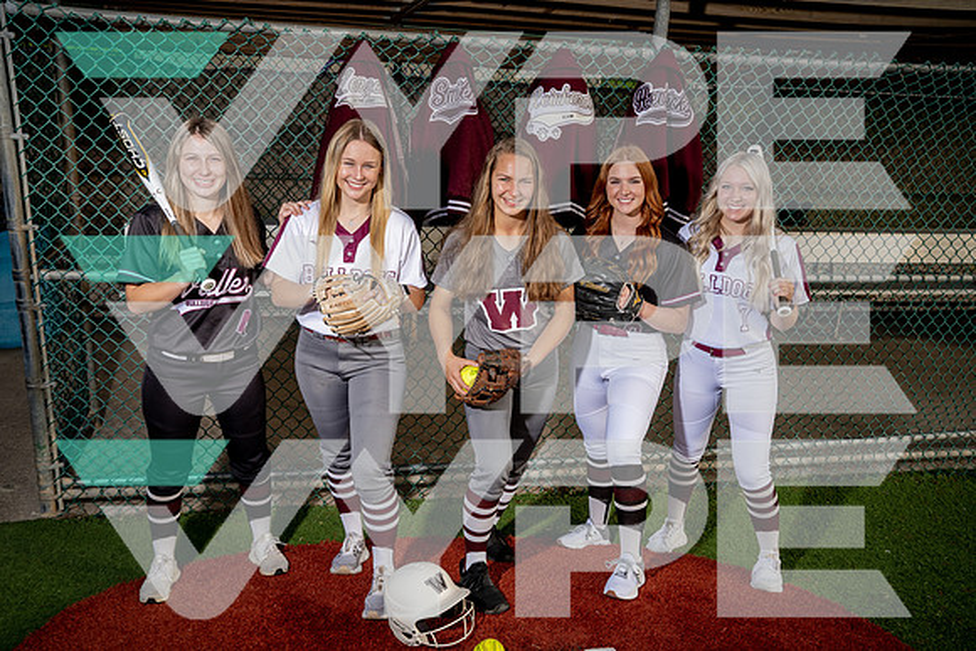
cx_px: 488
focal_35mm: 32
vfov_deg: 41.1
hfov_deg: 58.7
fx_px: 868
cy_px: 326
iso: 100
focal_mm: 32
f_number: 8
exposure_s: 1/250
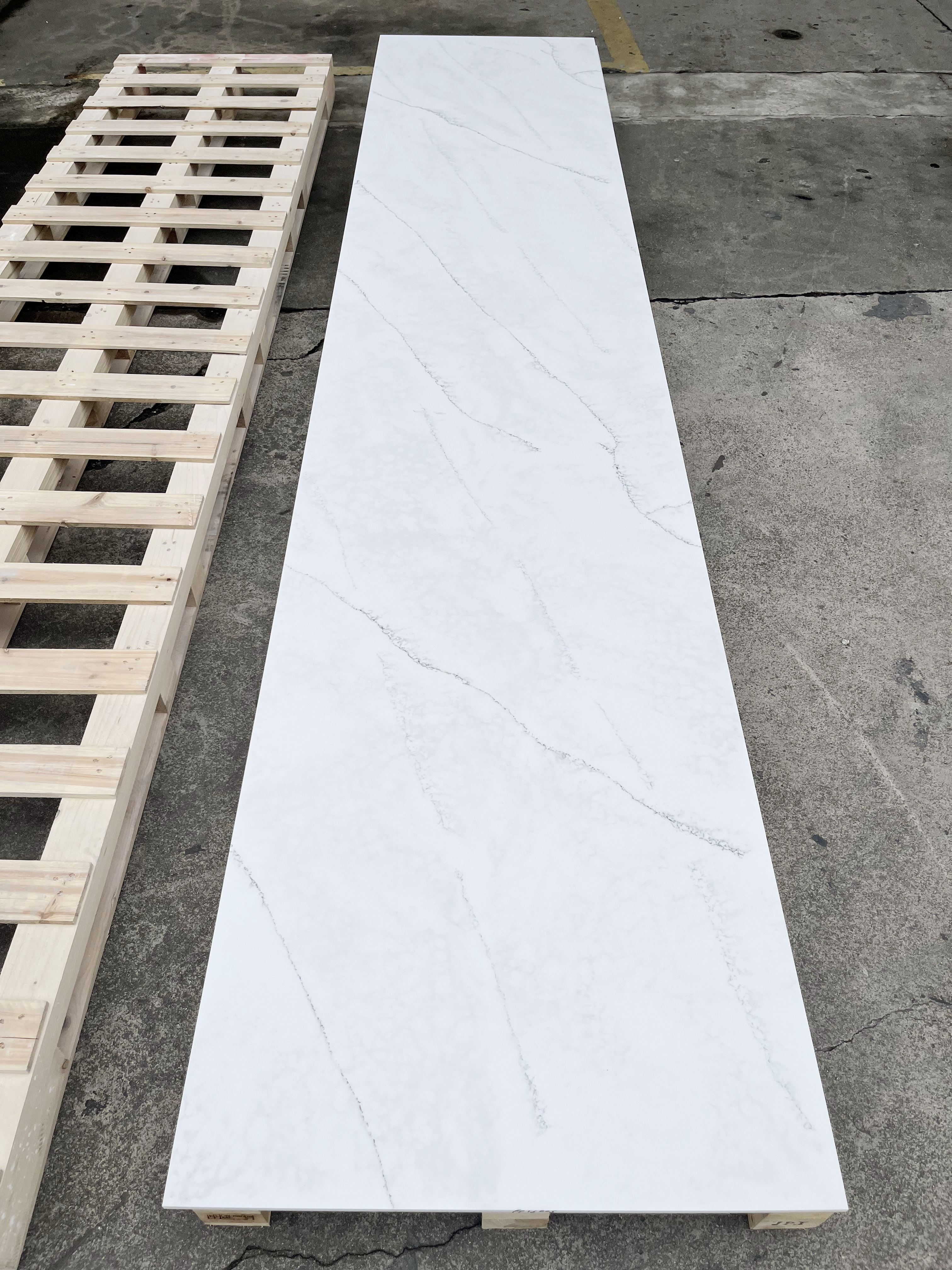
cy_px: 635
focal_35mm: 26
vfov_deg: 67.3
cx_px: 476
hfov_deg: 53.1
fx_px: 953
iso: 50
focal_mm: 5.1
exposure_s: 1/1056
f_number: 1.6
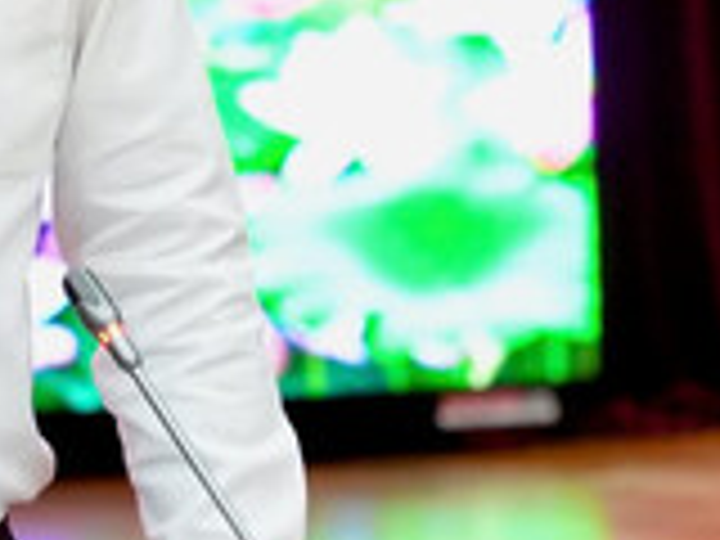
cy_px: -169
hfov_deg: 5.5
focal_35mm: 358
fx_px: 7446
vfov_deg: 4.1
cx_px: -54
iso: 3200
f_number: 3.2
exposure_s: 1/250
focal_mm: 70
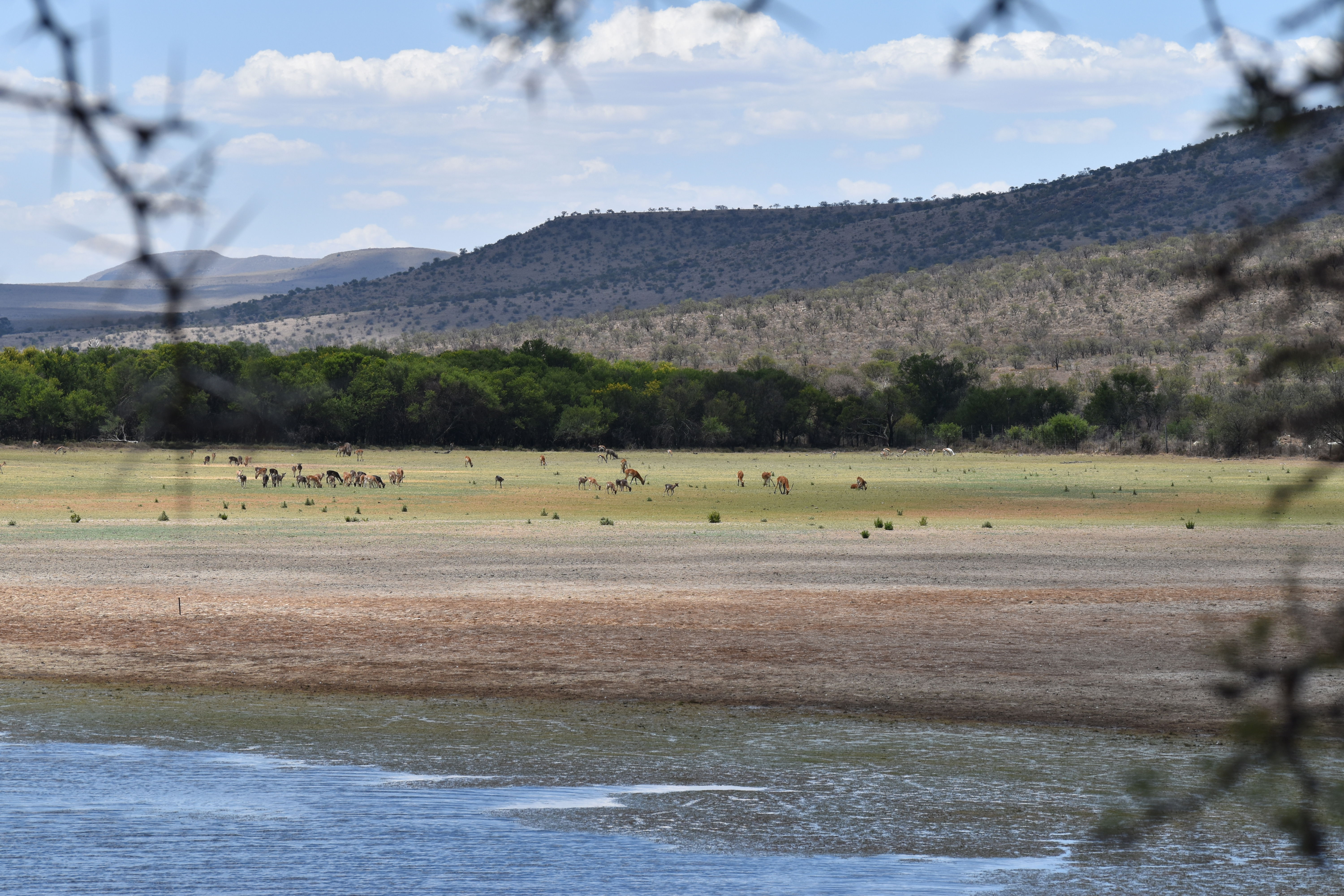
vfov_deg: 10.6
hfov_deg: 15.9
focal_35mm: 129
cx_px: 672
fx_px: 4816
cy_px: 448
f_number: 9
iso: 200
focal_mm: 86
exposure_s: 1/320
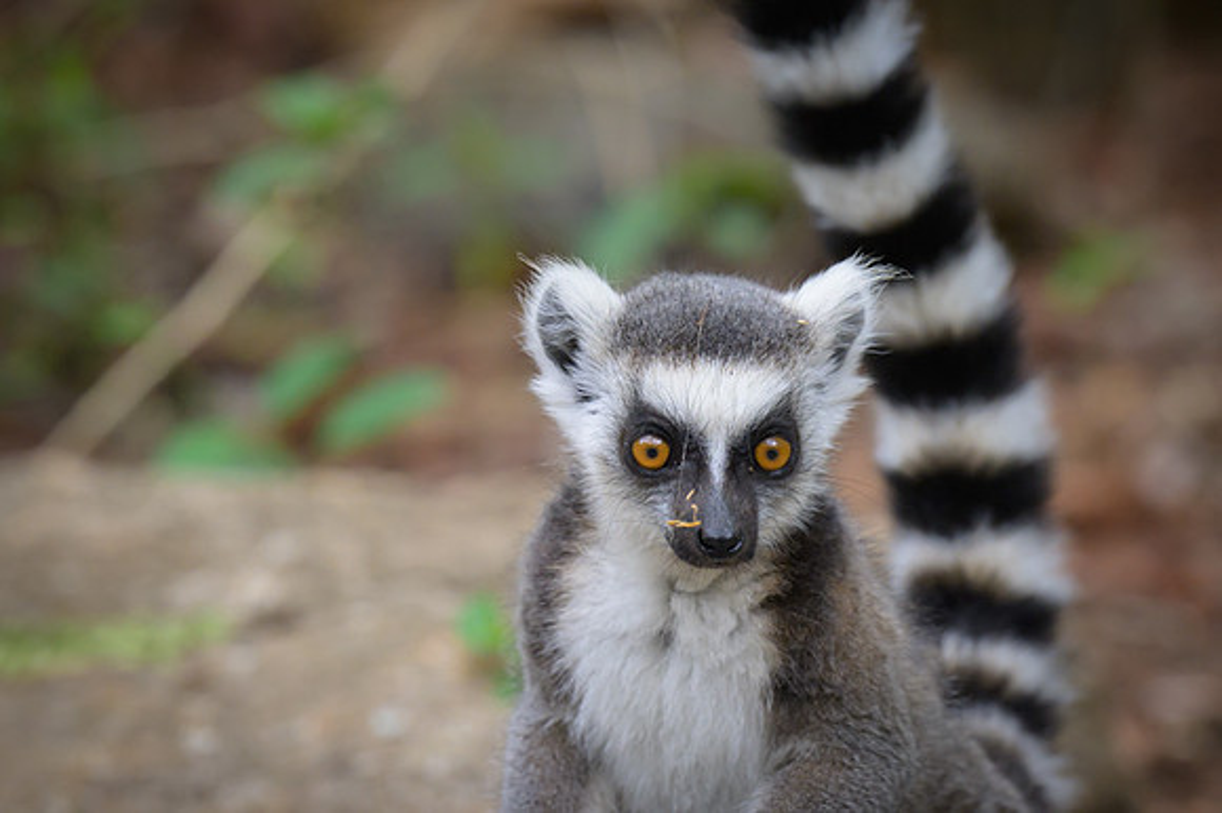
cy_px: 337
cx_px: 568
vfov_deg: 3.9
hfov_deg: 5.9
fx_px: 11922
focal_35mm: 351
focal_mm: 200
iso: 1600
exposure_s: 1/640
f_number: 5.6
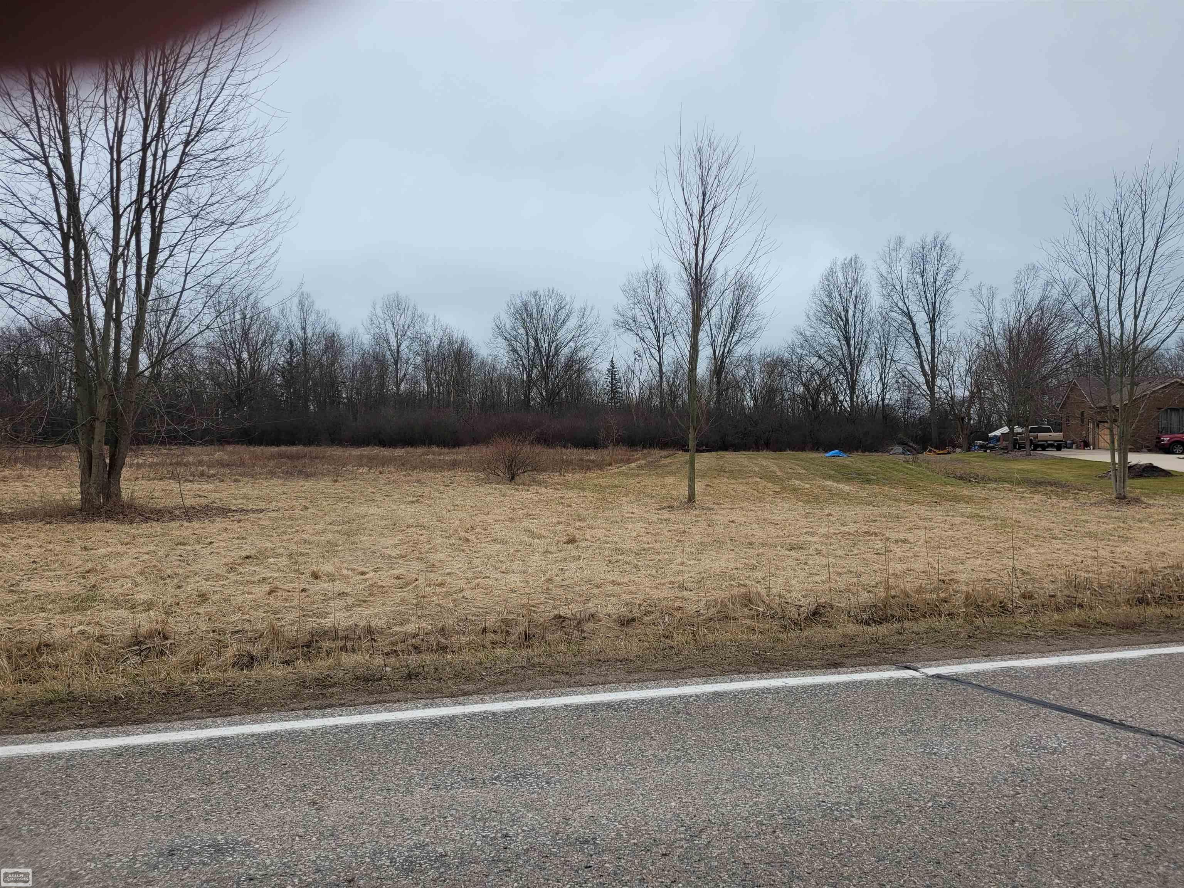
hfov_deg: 67.3
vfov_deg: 53.1
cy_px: 444
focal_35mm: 26
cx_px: 592
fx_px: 889
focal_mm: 5.4
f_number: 1.8
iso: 40
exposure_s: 1/411
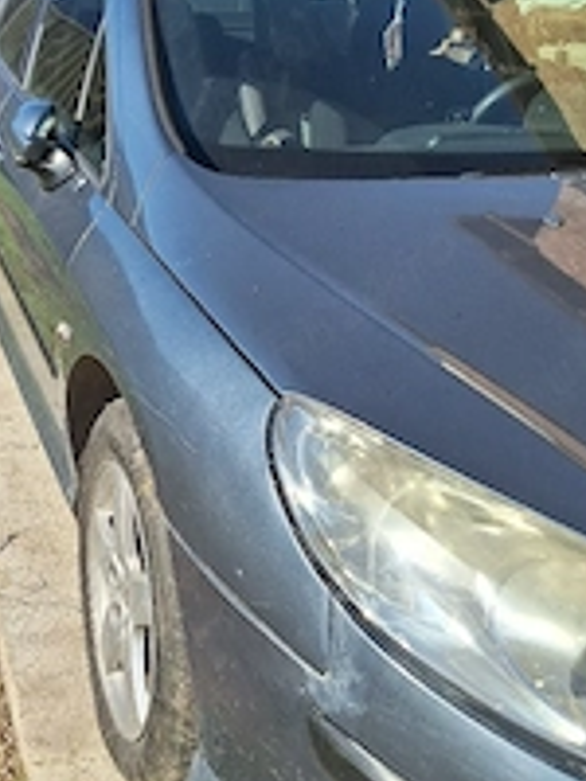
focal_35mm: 46
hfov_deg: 30.6
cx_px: 105
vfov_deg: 41.2
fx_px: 1038
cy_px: 371
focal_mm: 5.54
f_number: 1.8
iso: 40
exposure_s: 1/3333
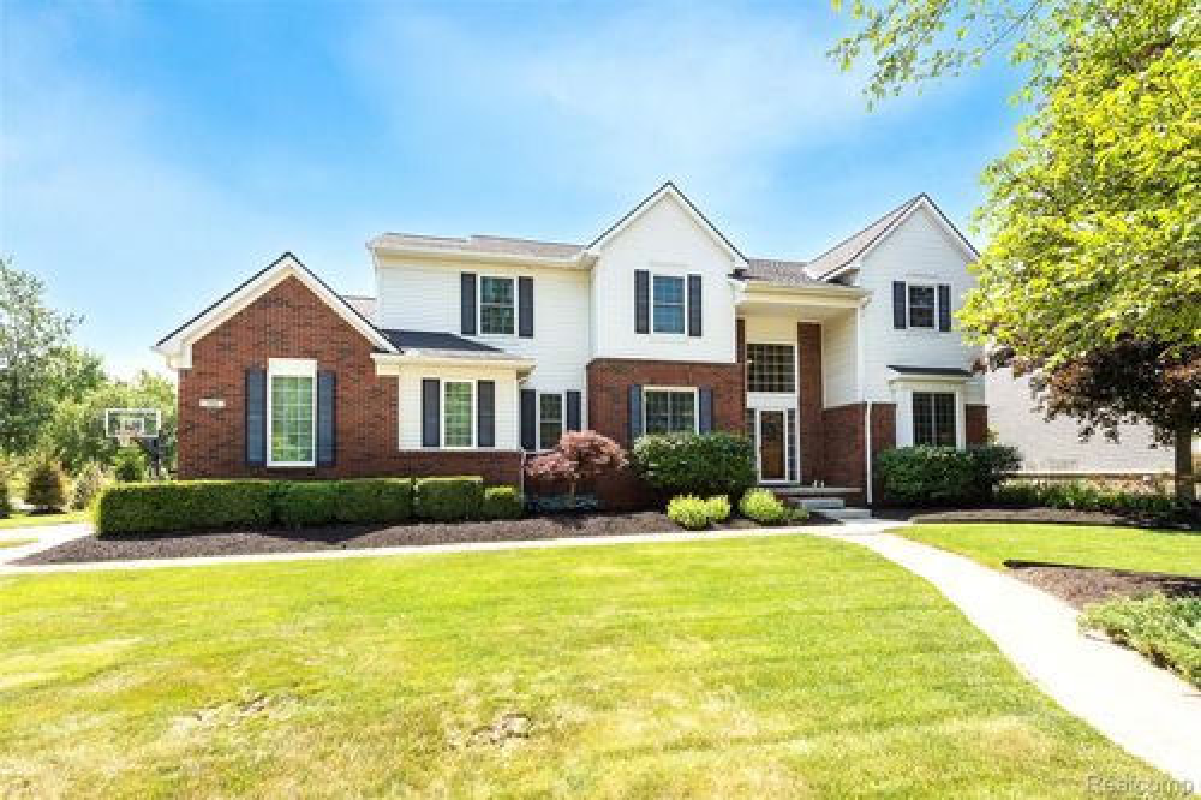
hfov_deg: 104.3
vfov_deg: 81.2
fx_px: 467
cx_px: 600
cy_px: 400
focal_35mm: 14
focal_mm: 14
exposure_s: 1/200
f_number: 13
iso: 400
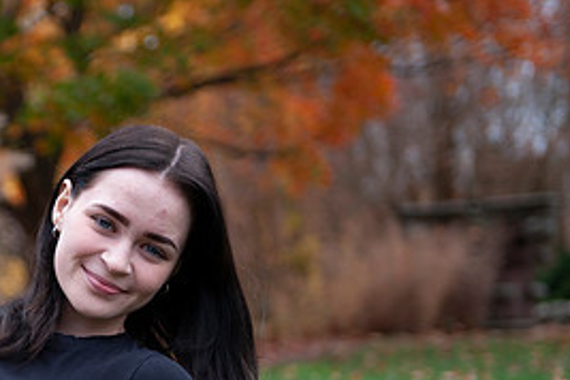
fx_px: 1995
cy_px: 303
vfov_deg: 10.8
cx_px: -13
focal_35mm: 126
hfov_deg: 15.9
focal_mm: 58
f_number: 2.8
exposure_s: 1/400
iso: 100
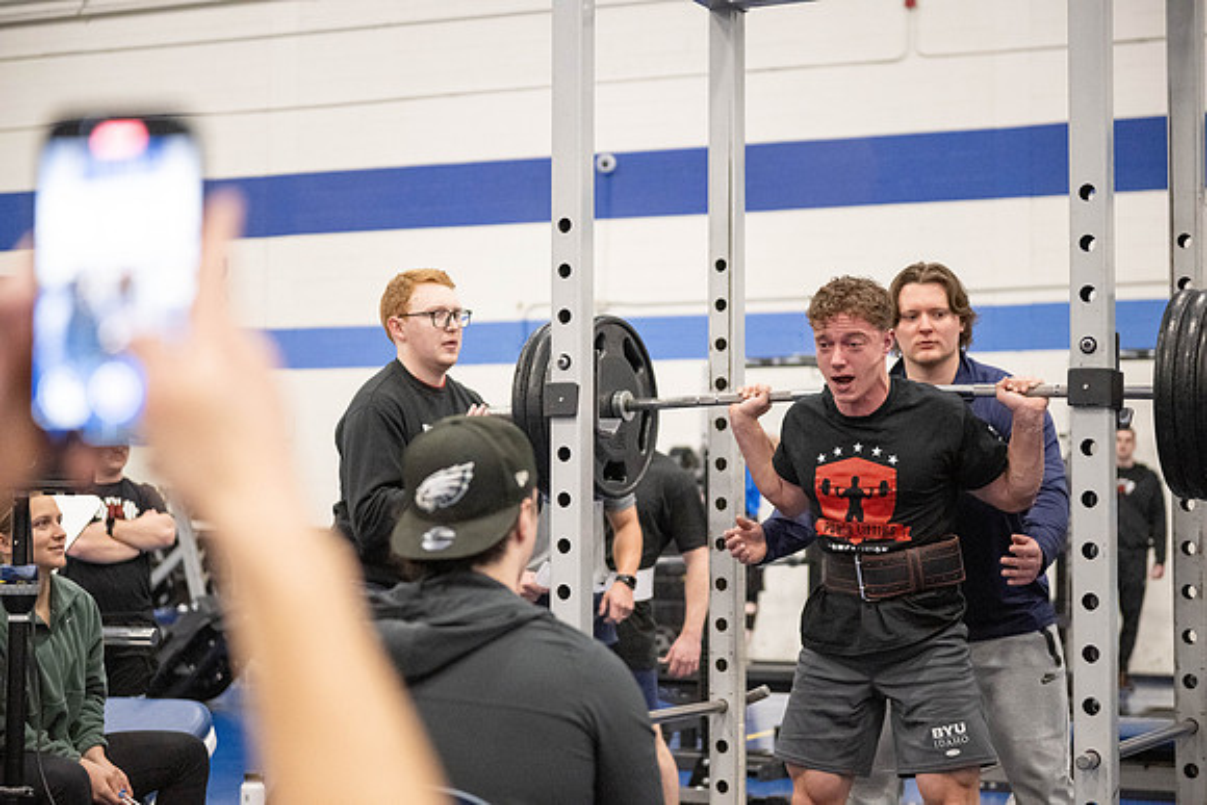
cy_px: 402
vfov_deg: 19.5
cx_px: 604
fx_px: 2347
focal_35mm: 70
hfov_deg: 28.8
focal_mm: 70
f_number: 2.8
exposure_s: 1/320
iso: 6400
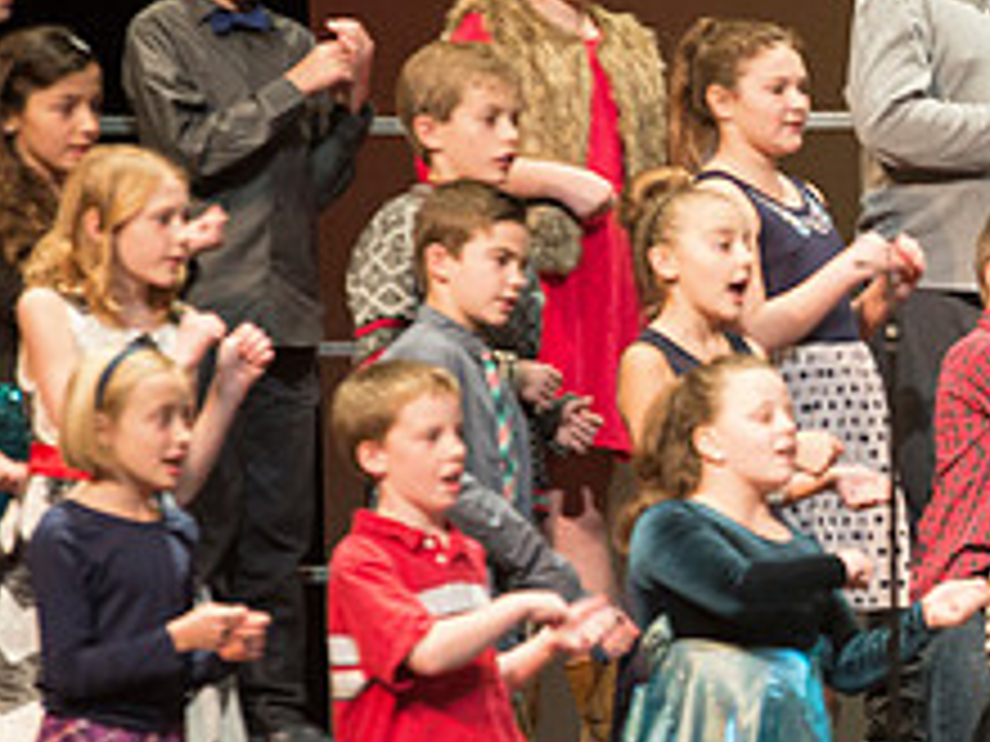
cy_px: 488
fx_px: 14529
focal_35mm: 508
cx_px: 1156
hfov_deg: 3.9
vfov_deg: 2.9
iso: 2500
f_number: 2.8
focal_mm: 200
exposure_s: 1/160
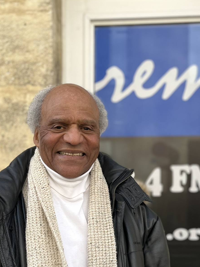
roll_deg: +0.5
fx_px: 347
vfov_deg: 41.1
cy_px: 194
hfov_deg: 32.2
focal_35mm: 45
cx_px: 95
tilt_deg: -0.8
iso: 50
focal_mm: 5.1
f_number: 1.6
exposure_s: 1/833
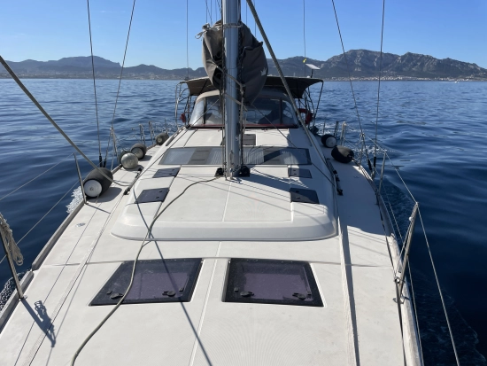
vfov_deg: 53.1
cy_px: 183
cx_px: 244
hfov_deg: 67.3
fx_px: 366
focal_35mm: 26
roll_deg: +1.0
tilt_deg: -13.2
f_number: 1.6
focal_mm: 4.2
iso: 32
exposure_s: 1/9091
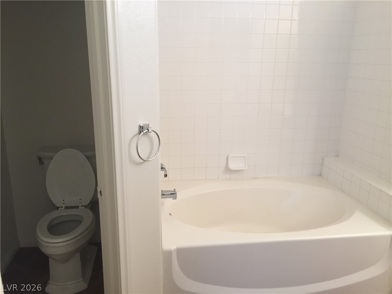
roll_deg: -0.9
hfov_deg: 61.7
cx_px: 196
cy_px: 147
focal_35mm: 29
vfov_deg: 48.2
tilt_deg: -14.3
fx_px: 328
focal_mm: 4.15
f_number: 2.2
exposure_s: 1/30
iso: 40
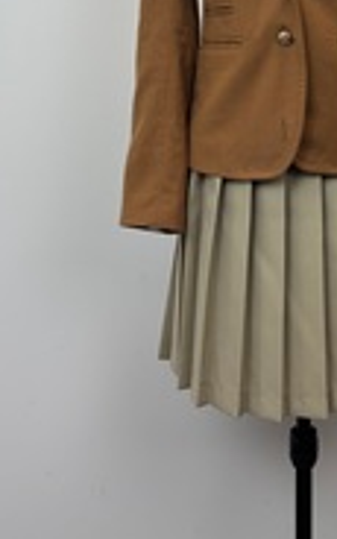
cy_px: 97
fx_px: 882
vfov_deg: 32.9
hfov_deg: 21.1
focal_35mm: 60
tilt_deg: -8.7
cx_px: 316
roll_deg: -2.7
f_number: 1.6
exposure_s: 1/196
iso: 40
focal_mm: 5.96
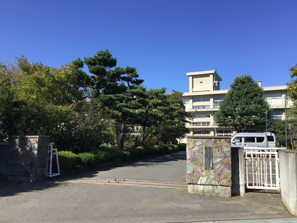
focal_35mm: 32
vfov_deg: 44.2
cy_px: 113
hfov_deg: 56.8
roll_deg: +0.2
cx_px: 152
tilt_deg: +4.9
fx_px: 275
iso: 25
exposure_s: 1/1031
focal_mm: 3.3
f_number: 2.4
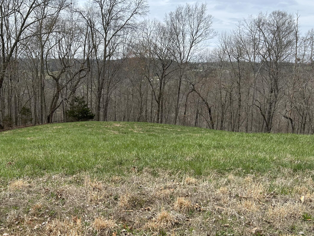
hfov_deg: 48.9
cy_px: 134
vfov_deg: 38.6
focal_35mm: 37
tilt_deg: -12.5
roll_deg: -2.2
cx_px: 95
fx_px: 336
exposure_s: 1/3460
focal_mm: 5.7
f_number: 1.5
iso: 50
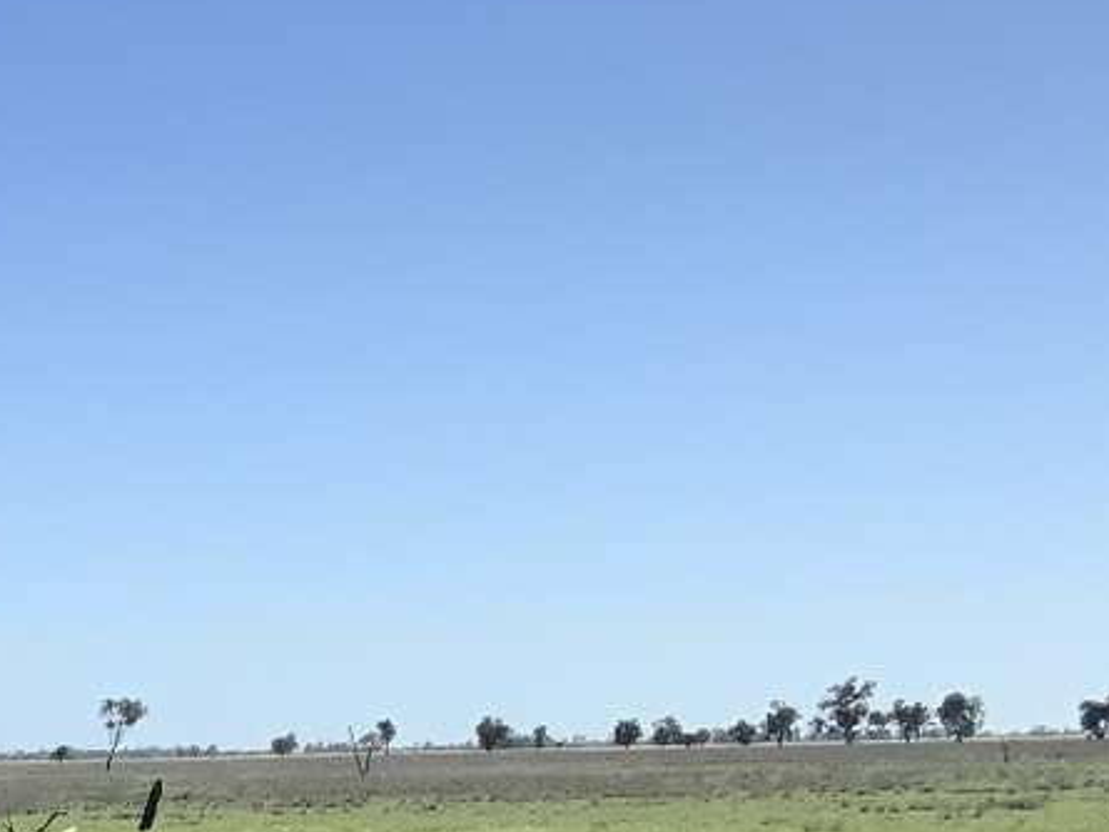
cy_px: 1559
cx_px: -391
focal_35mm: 125
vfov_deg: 11.0
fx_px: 4006
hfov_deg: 15.0
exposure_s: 1/1786
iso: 16
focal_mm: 3
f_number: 1.8
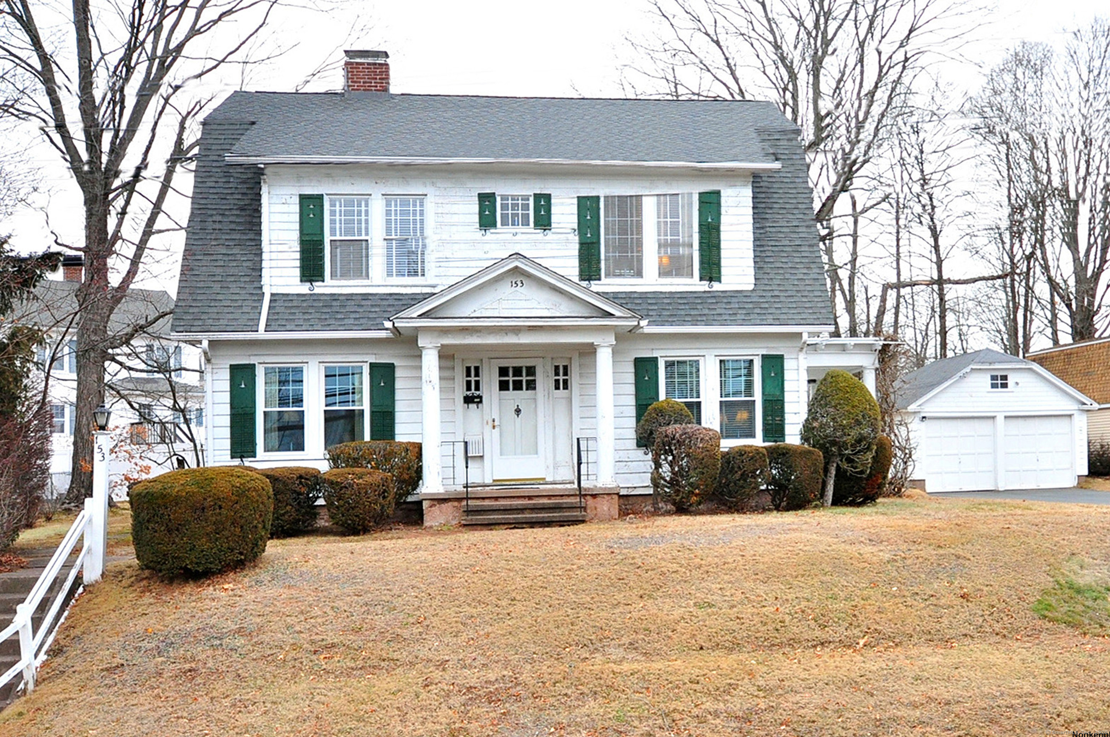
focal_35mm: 30
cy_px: 368
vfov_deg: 43.5
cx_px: 555
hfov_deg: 62.0
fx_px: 924
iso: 1000
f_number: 8
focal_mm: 20
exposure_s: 1/200
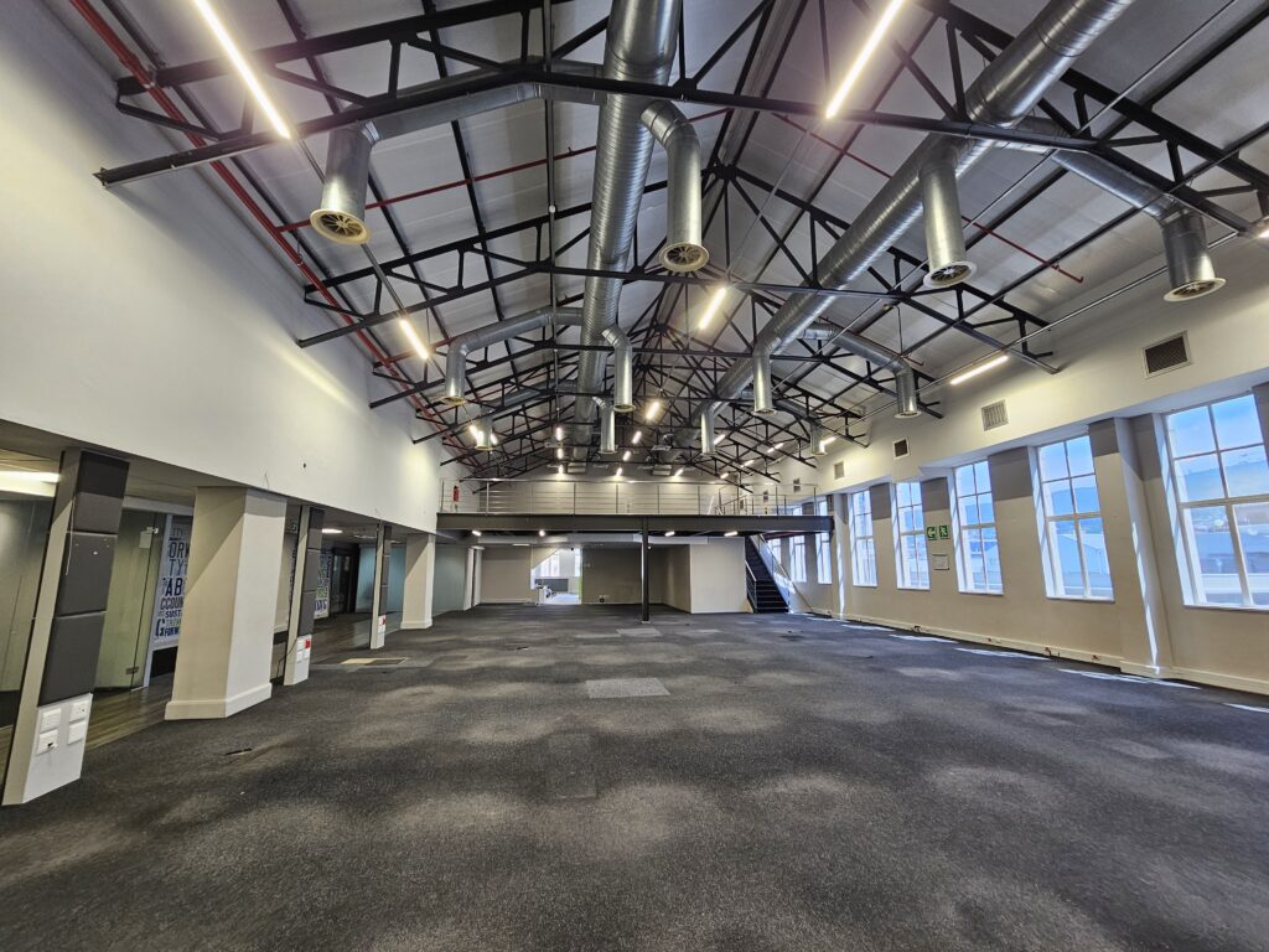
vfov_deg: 89.9
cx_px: 634
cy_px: 476
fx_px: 477
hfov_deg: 106.2
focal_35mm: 13
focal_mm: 2.2
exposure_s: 1/50
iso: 100
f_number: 2.2
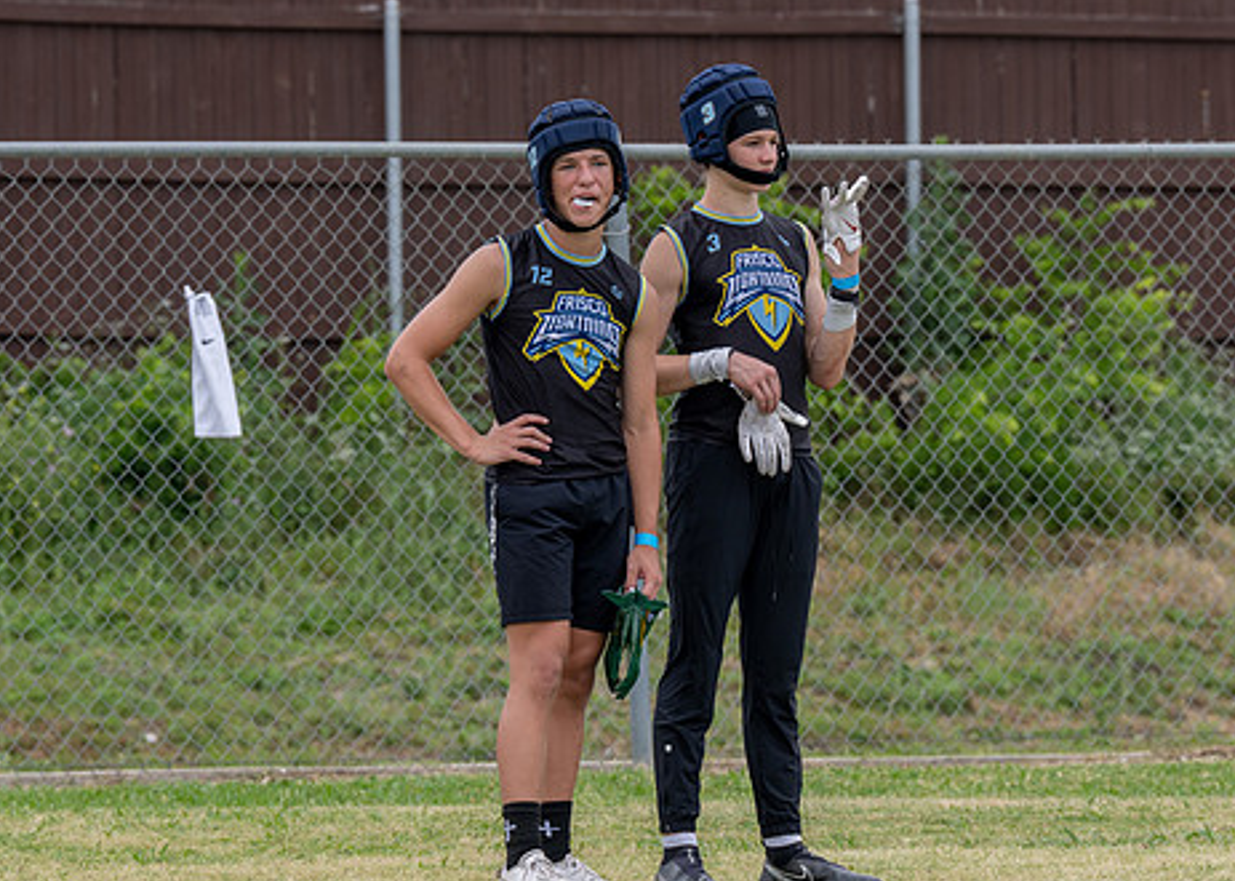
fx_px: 11601
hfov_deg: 6.1
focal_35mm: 331
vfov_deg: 4.3
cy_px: 403
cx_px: 662
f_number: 6.3
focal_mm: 200
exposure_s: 1/250
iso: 100
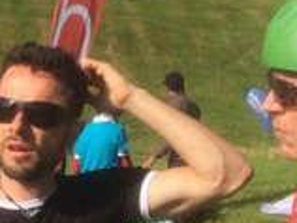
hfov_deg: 13.0
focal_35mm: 150
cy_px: 275
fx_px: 1289
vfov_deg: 9.8
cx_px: 8
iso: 40
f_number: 2.2
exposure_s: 1/2053
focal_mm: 4.12
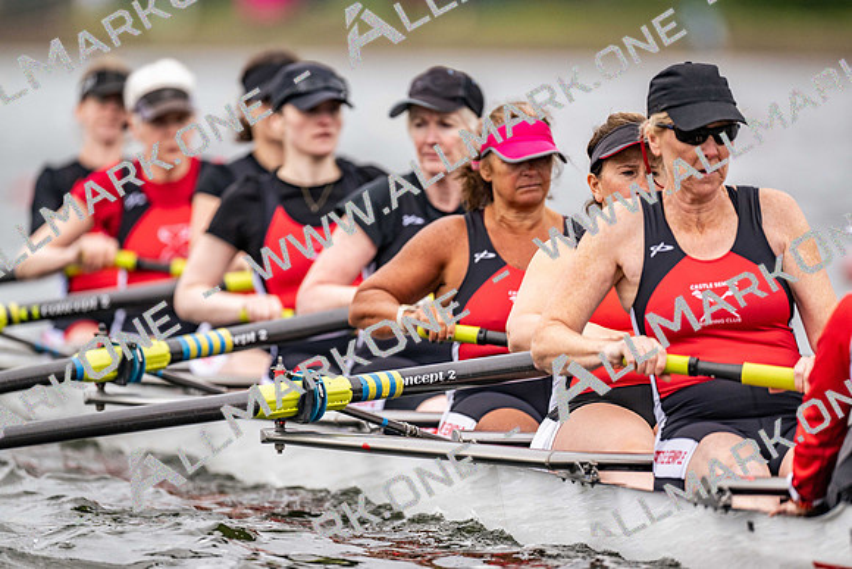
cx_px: 426
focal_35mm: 600
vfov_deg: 2.3
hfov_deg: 3.4
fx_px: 14203
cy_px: 284
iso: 560
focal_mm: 600
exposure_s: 1/2500
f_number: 4
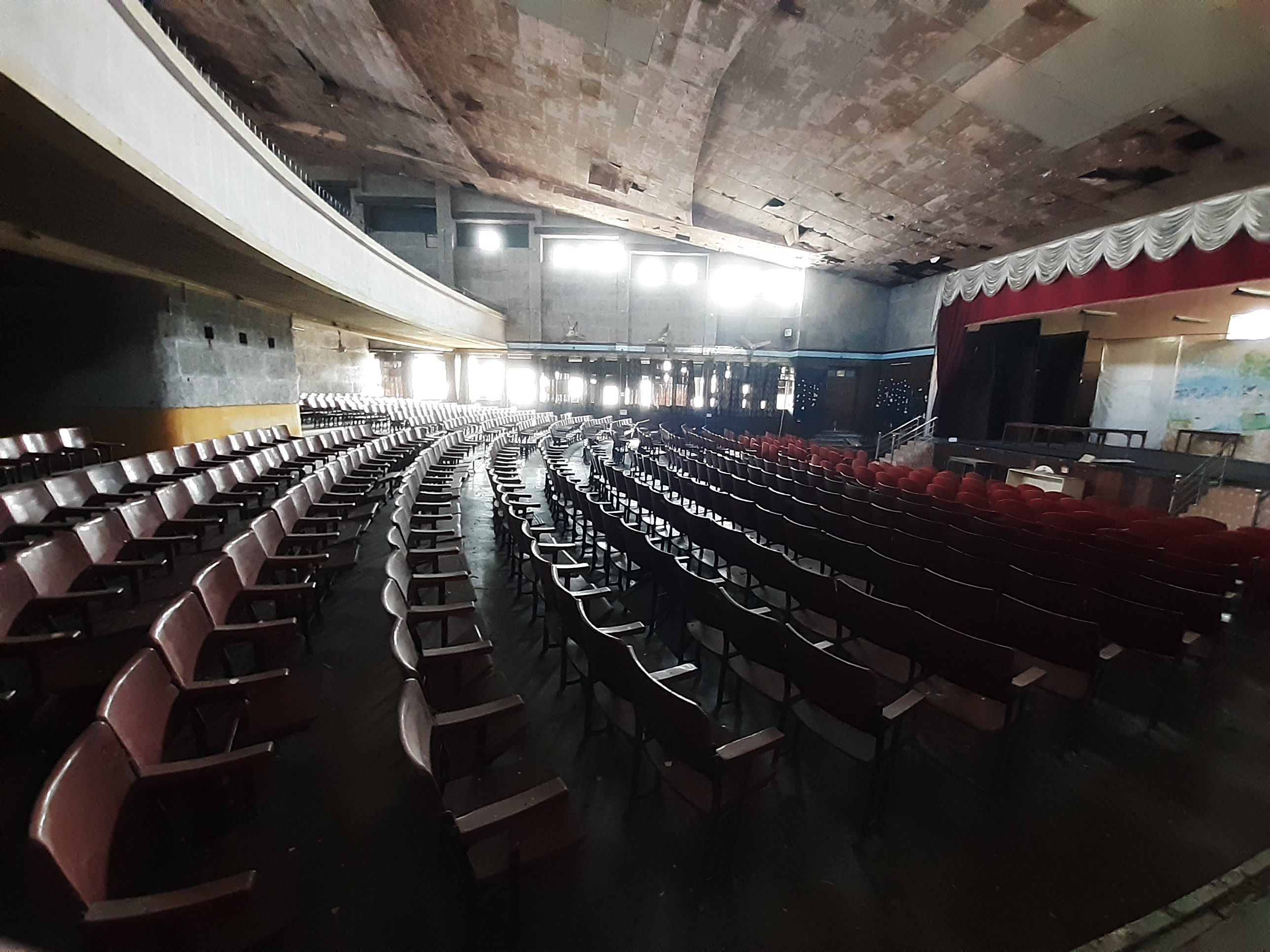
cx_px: 635
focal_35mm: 13
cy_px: 476
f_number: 2.2
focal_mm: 1.13
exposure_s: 1/25
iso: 250
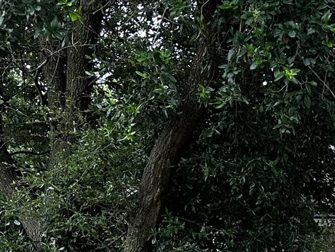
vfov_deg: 14.7
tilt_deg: +7.0
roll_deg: -0.9
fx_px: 958
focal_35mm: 99
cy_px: 255
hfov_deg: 17.3
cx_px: 543
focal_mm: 6.86
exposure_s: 1/903
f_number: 1.78
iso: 80
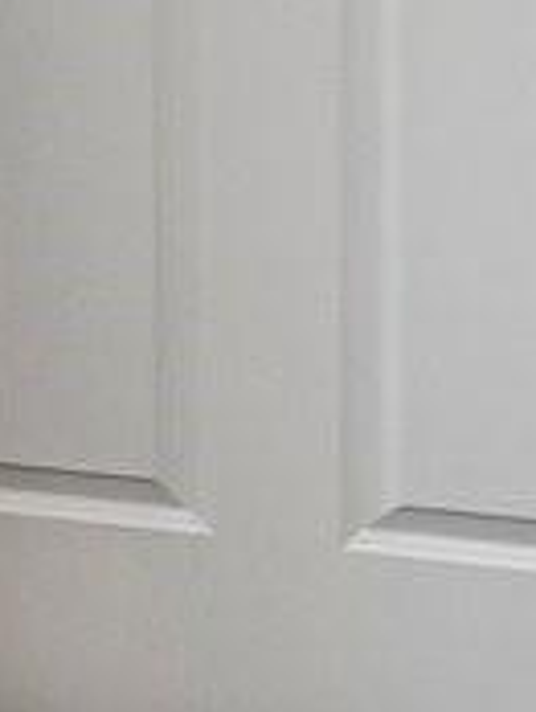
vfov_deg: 10.2
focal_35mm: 181
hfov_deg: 5.7
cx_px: -2205
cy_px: -616
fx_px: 3728
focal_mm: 16
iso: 320
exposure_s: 1/30
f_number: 8
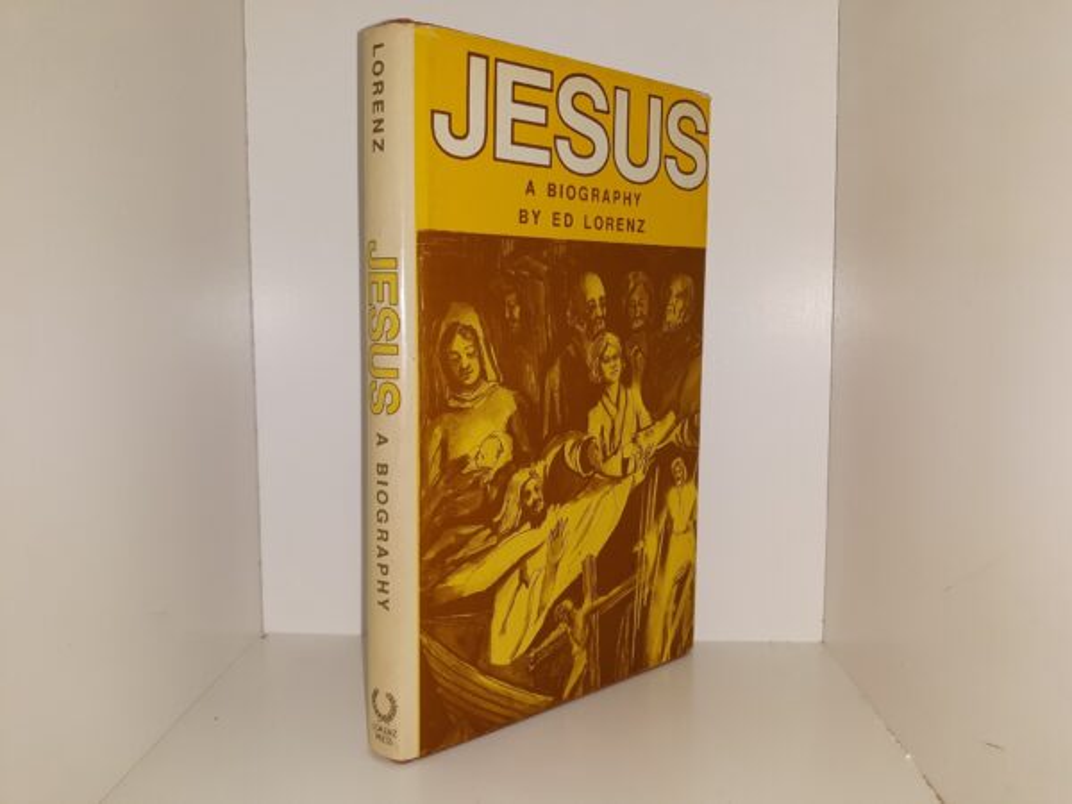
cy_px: 402
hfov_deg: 63.4
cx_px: 536
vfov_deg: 49.7
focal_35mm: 28
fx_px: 867
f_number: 1.7
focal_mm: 3.7
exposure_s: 1/164
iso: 40
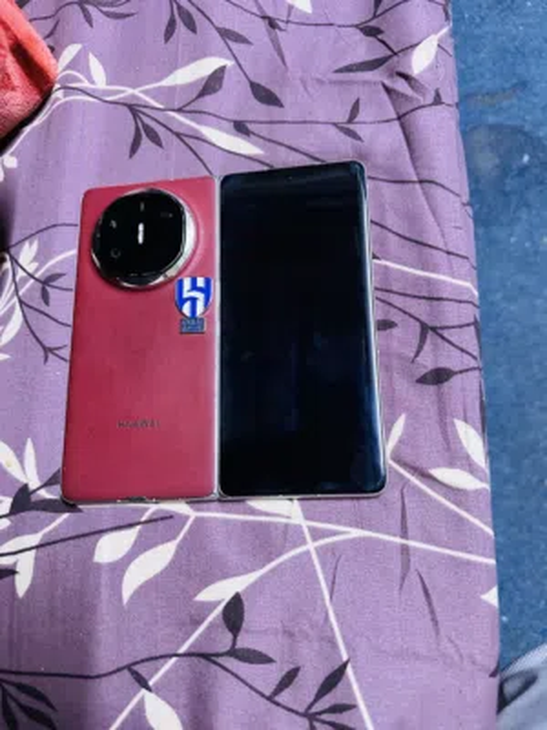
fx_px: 506
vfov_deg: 71.6
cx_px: 274
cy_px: 365
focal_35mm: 24
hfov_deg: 56.8
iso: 2000
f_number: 1.78
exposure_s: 1/26
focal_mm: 6.86
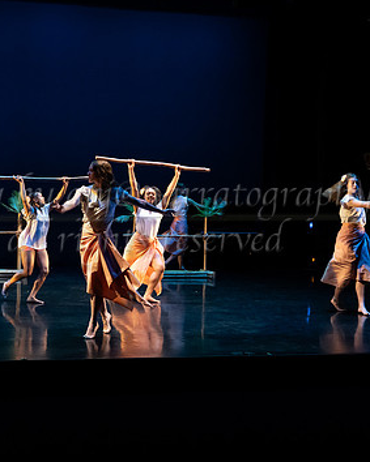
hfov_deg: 23.6
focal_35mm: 64
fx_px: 876
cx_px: 86
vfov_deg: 29.6
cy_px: 216
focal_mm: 39
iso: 4000
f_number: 3.2
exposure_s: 1/400
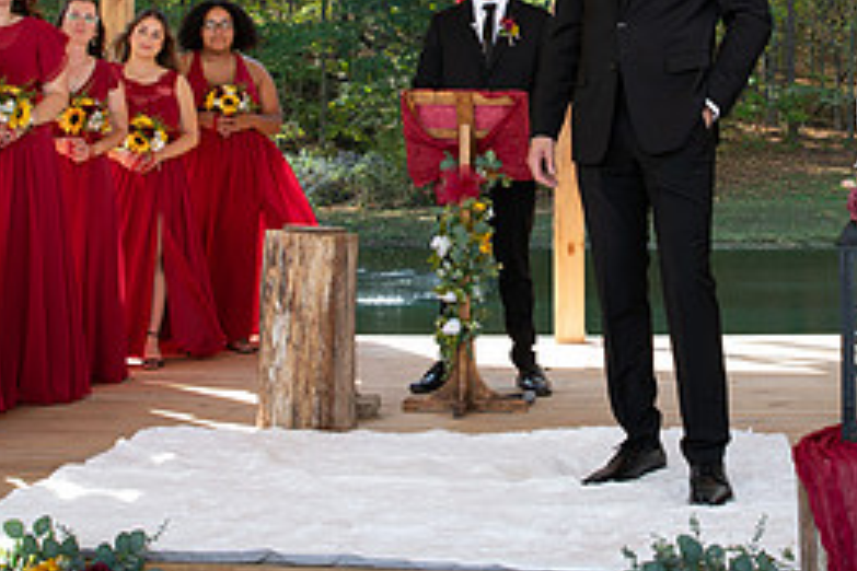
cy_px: 68
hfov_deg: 34.7
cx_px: 575
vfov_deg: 23.2
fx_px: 1357
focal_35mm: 57
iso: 320
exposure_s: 1/200
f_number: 5
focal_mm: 24
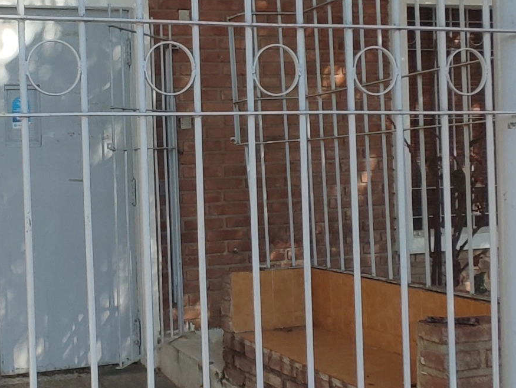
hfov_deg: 31.8
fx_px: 895
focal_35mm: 60
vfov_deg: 24.4
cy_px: 192
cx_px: 154
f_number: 2.2
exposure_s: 1/376
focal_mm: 1.65
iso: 50
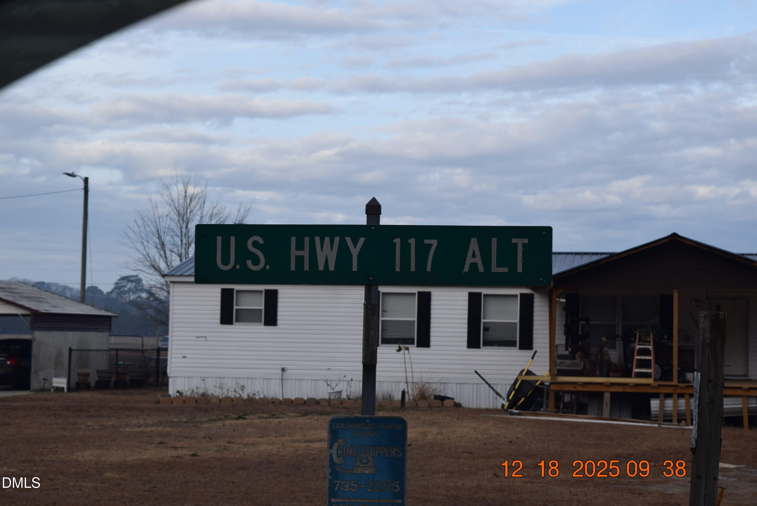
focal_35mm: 82
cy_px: 253
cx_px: 378
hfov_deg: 24.6
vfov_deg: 16.6
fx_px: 1736
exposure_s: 1/250
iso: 200
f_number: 8
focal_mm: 55
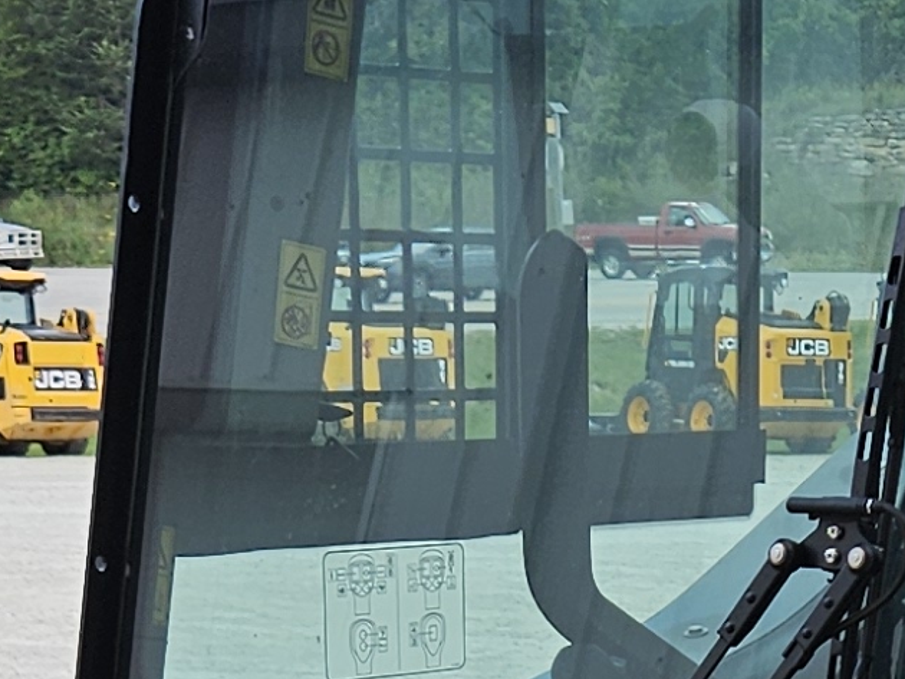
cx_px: 797
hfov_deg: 13.4
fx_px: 3818
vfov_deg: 9.2
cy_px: 1553
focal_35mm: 146
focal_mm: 5.4
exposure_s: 1/673
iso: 25
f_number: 1.8
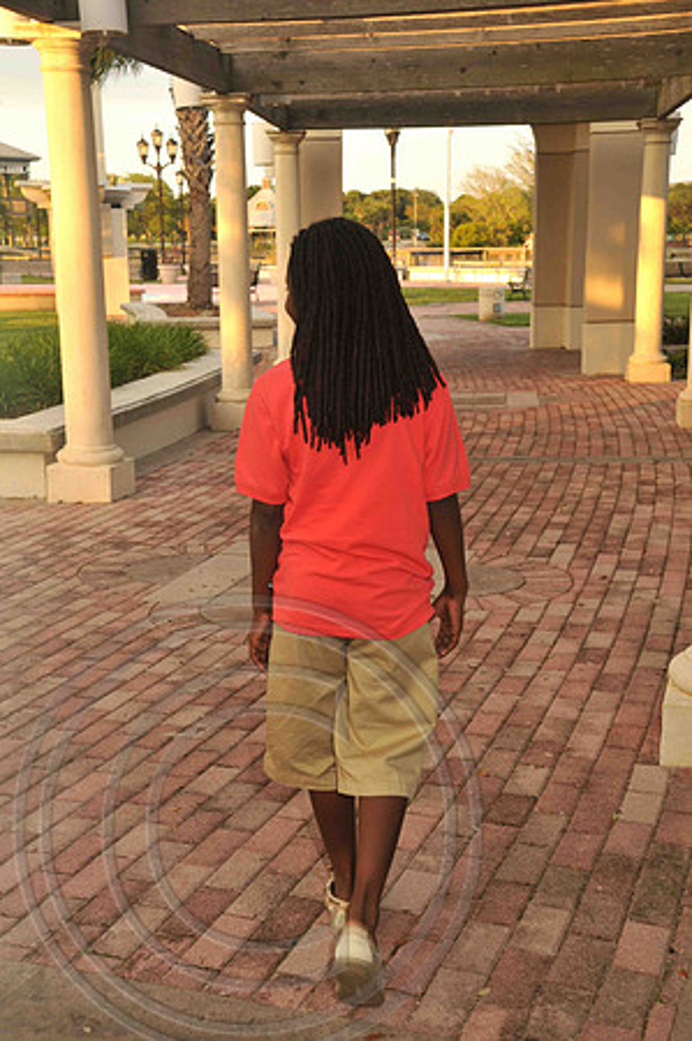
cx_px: 346
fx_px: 1387
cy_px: 520
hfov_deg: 28.0
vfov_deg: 41.2
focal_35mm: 48
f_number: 5.6
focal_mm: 32
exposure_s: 1/125
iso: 200
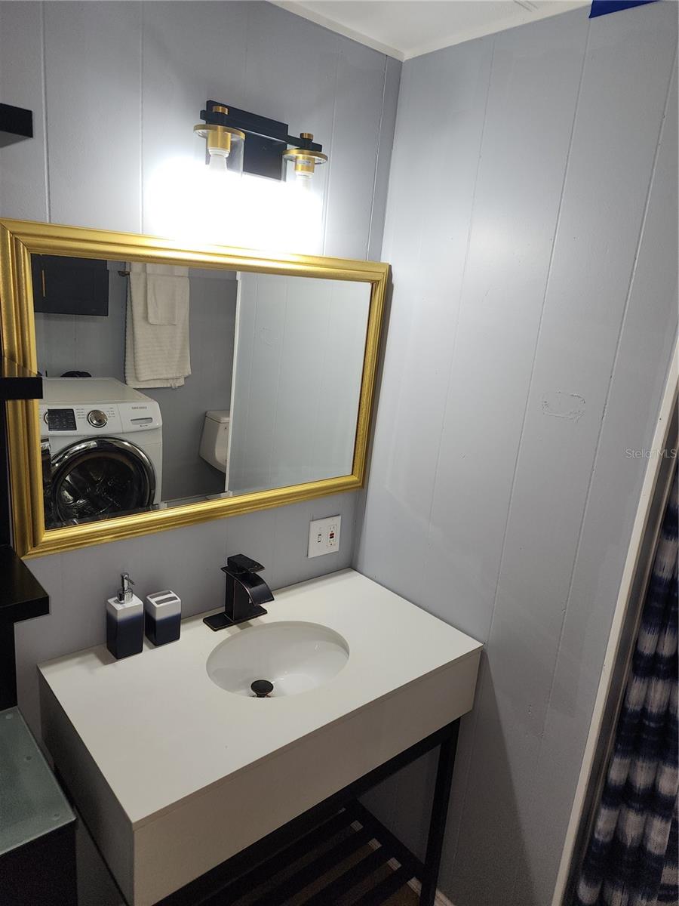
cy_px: 453
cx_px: 340
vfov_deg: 73.9
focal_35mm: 23
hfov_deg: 58.9
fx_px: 602
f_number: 1.8
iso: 40
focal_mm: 6.4
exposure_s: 1/60
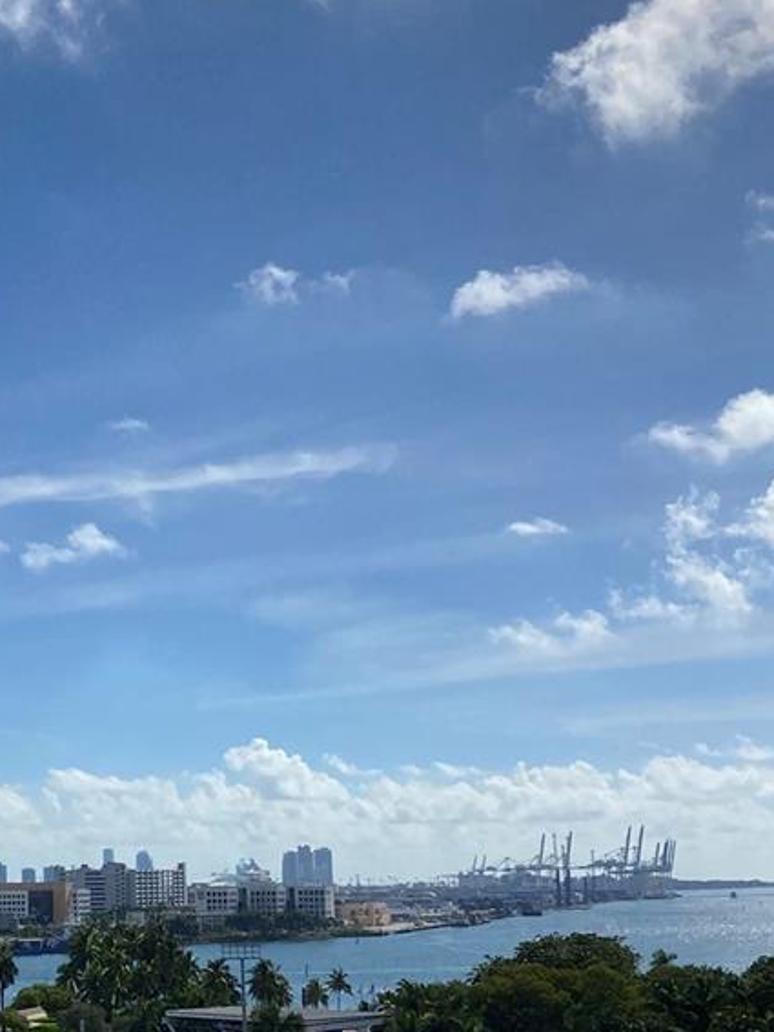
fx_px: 1640
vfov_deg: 34.5
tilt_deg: +6.4
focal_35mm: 55
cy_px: 712
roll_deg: -0.7
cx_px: 55
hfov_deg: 25.6
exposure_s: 1/9615
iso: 32
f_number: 1.8
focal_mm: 4.25
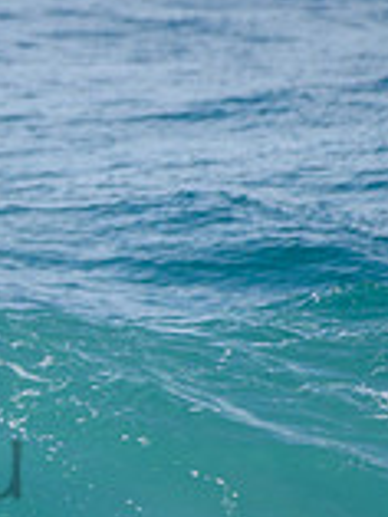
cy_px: 344
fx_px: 32461
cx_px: -541
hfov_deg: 0.7
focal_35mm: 2175
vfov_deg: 0.9
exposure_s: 1/2000
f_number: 5.6
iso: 140
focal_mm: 500
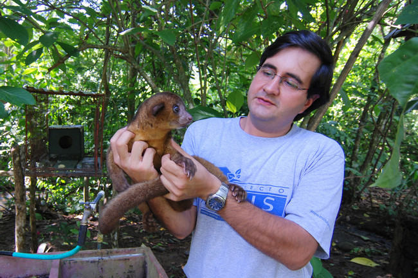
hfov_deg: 81.3
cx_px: 209
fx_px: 244
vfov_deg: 59.4
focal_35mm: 21
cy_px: 139
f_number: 4
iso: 200
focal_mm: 14
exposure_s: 1/30
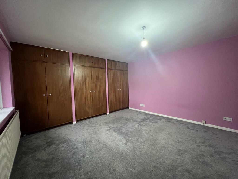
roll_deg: +1.3
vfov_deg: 89.9
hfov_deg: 106.2
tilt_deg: -1.7
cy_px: 90
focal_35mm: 13
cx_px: 119
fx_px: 89
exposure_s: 1/33
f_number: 1.8
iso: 800
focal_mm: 1.57
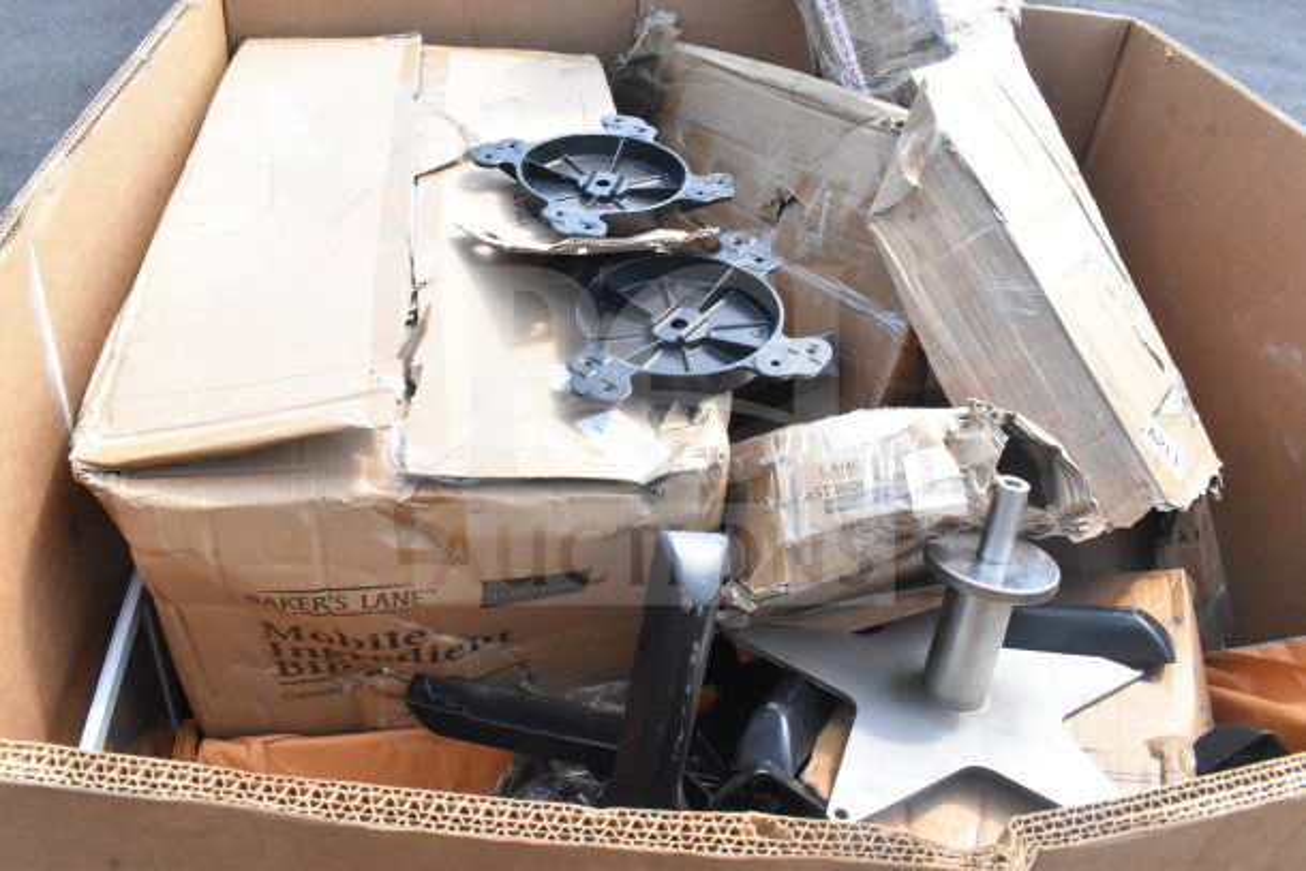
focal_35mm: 27
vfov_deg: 48.0
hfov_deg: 67.4
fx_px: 980
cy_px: 436
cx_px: 653
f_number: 16
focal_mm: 18
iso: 6400
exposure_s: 1/1000
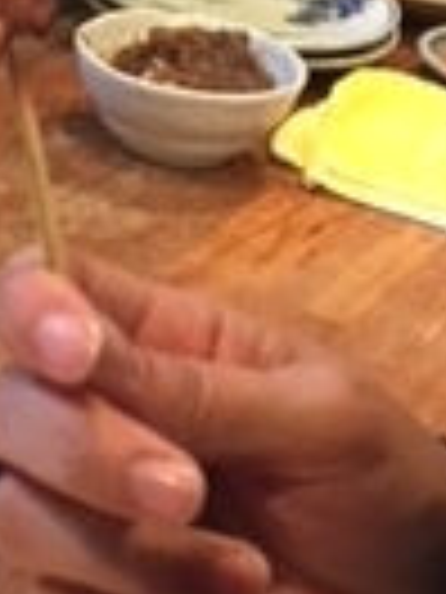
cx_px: 482
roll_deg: -11.1
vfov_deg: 13.8
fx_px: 2422
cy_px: 22
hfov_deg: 10.4
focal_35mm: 141
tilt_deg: -17.8
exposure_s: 1/25
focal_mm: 4.15
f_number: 2.2
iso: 250
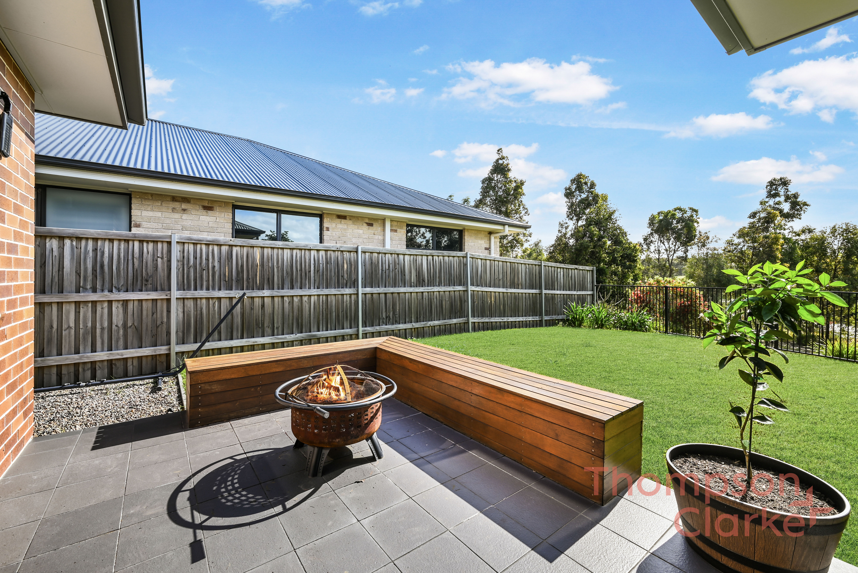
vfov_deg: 81.3
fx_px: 334
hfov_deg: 104.2
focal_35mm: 14
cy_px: 286
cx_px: 429
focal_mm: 14
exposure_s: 1/200
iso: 100
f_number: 9
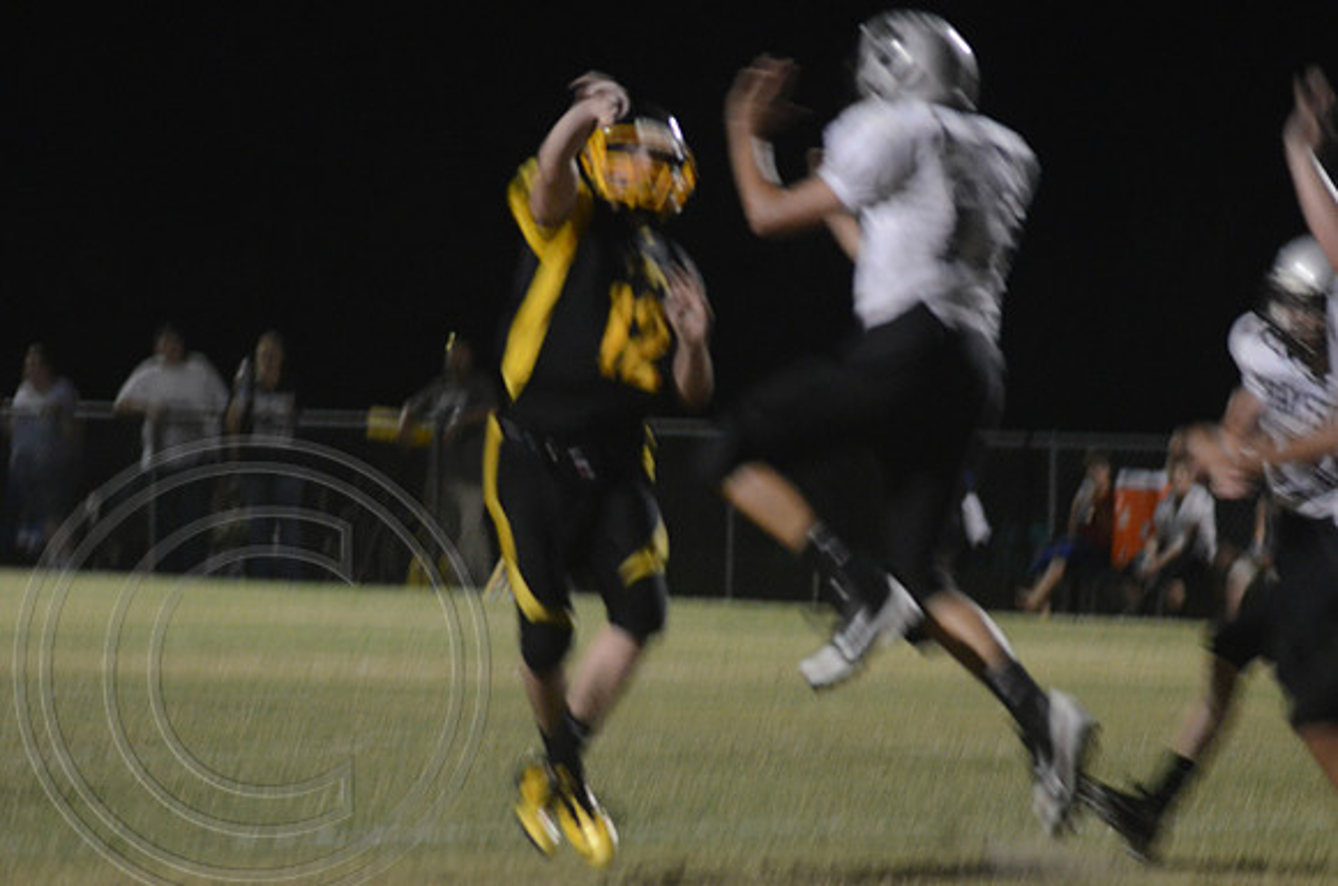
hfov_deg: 6.3
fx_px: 12238
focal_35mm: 330
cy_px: 443
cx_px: 669
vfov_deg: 4.1
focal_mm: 220
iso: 3200
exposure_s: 1/100
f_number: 5.6
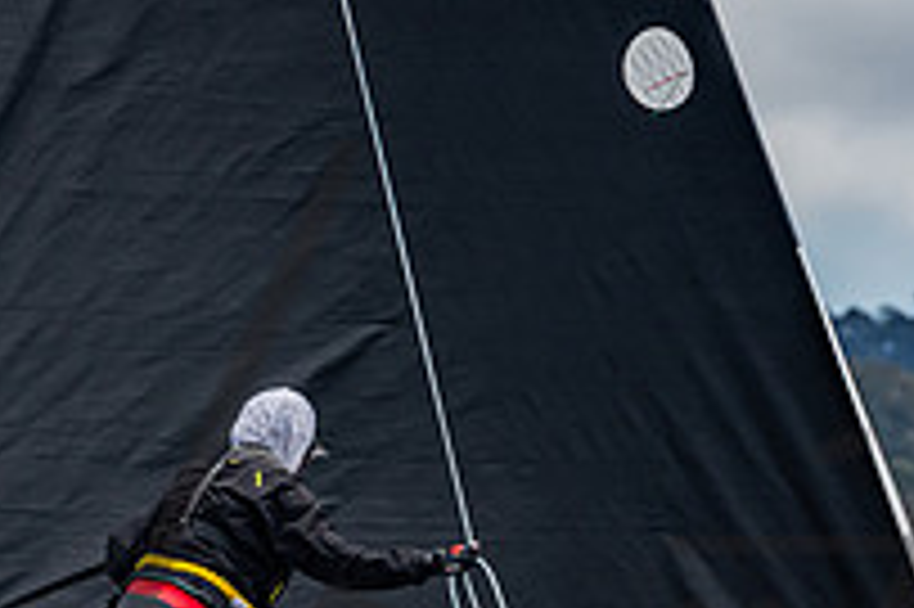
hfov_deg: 3.0
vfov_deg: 2.0
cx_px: 405
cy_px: 651
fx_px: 17402
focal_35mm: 686
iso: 640
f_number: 8
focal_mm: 240
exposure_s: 1/2500
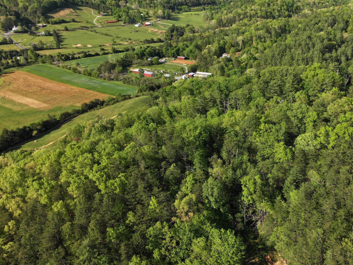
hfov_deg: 51.6
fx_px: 357
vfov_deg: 40.3
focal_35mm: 35
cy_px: 172
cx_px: 238
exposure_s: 1/1000
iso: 100
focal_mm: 12.29
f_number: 2.8
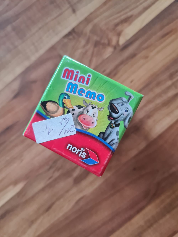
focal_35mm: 26
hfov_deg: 53.1
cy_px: 118
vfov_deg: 67.3
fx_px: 178
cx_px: 89
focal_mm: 5.4
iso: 320
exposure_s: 1/50
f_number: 1.8
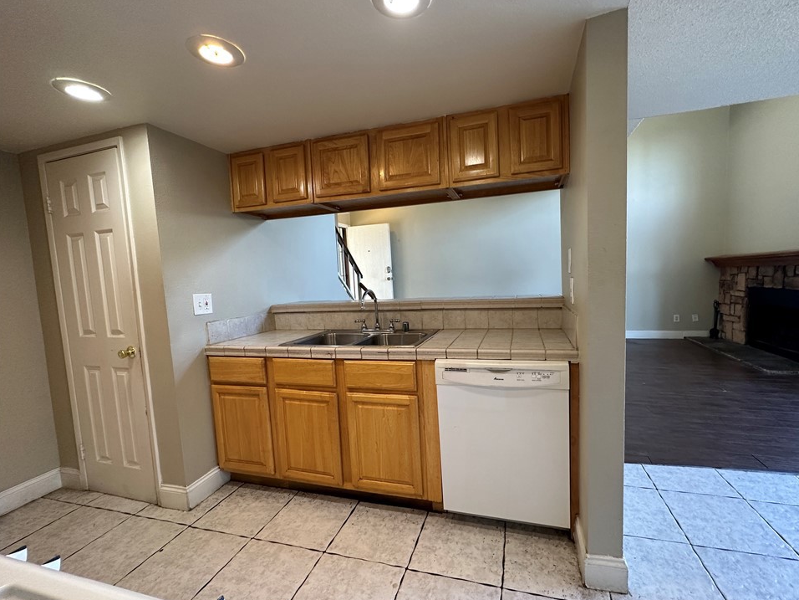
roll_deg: +2.7
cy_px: 305
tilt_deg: -5.1
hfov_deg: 98.0
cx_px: 425
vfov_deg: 81.7
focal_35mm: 15
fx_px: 346
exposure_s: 1/60
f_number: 2.2
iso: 200
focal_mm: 2.22
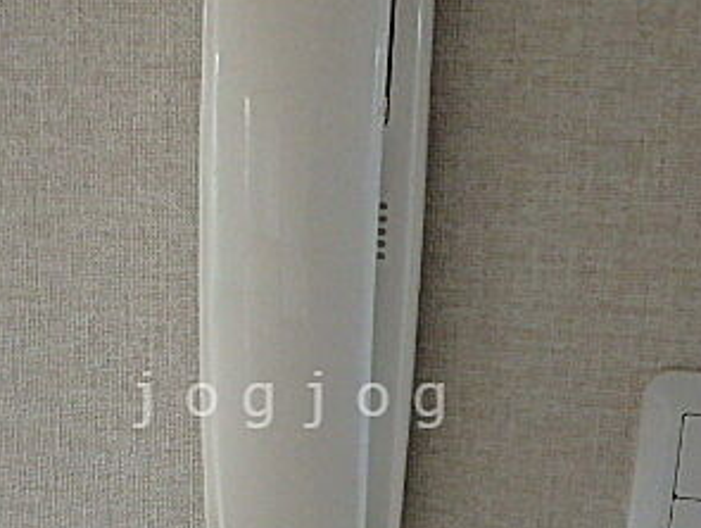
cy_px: 400
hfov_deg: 36.7
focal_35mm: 52
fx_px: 1054
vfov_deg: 27.7
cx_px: 295
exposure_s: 1/40
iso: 800
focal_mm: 4.2
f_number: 3.9
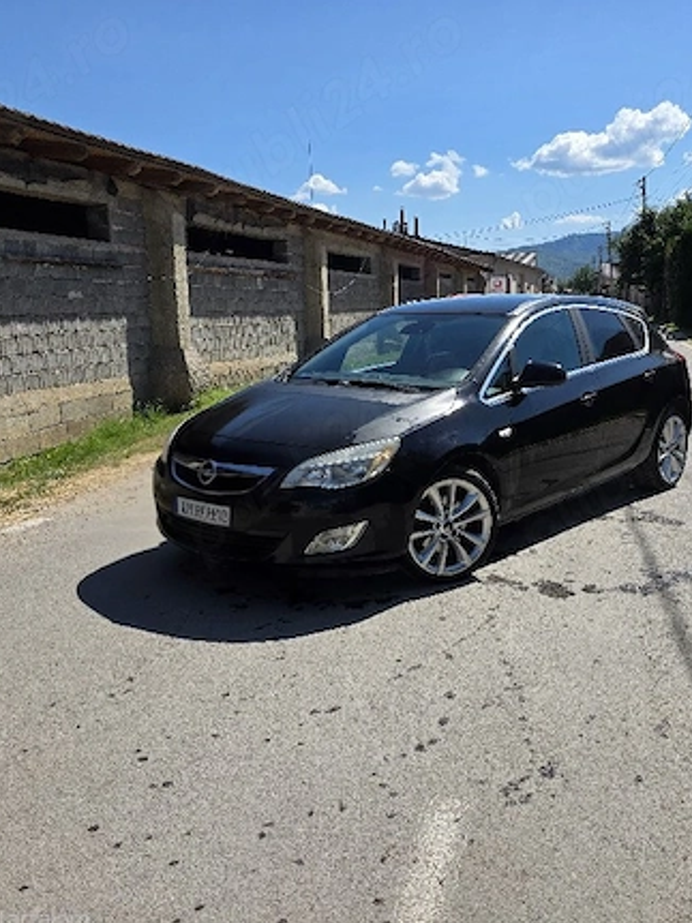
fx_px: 853
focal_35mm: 32
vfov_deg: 56.8
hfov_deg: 44.0
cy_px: 463
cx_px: 409
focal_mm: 6.3
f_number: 1.7
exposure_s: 1/10000
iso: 80
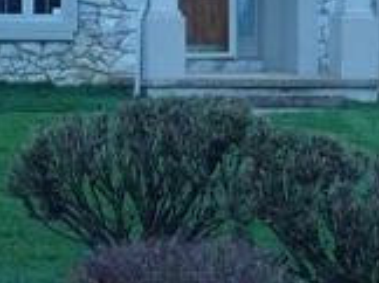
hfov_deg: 9.2
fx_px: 2350
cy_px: -126
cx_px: 14
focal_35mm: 215
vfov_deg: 6.8
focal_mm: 5.6
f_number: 3.6
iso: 100
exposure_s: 1/160
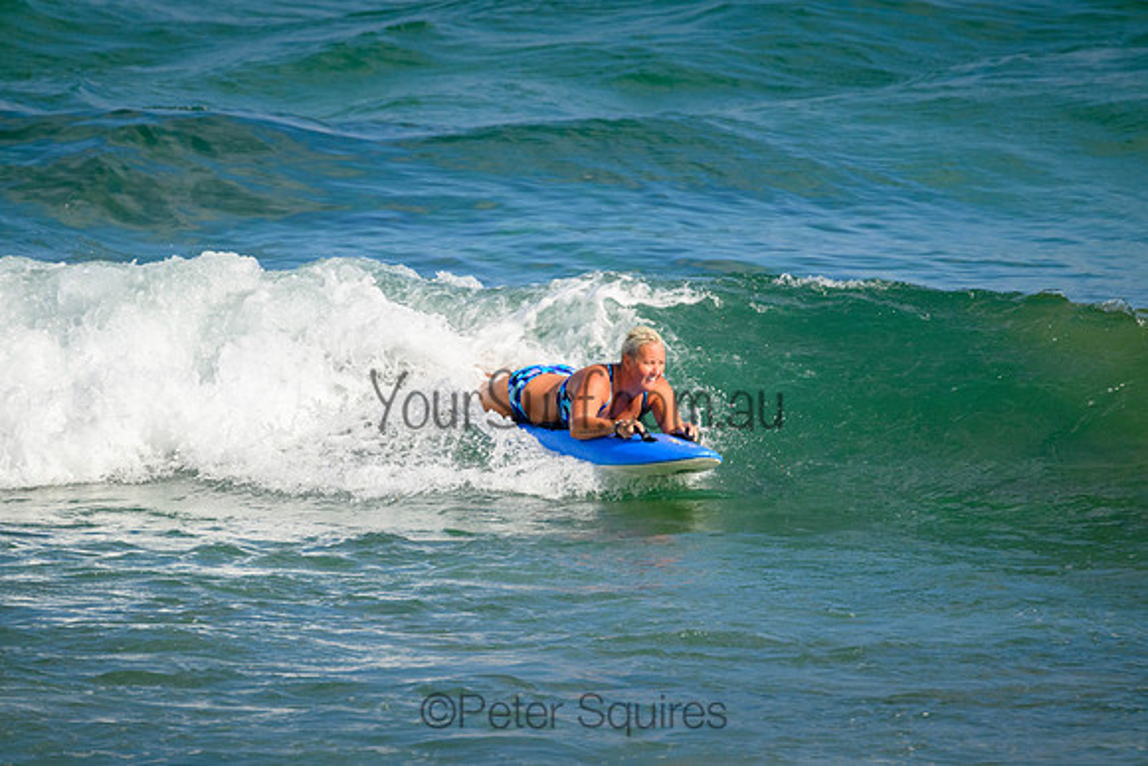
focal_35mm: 800
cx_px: 574
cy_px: 383
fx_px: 25516
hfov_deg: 2.6
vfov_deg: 1.7
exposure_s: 1/2000
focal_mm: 800
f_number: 11
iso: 1100
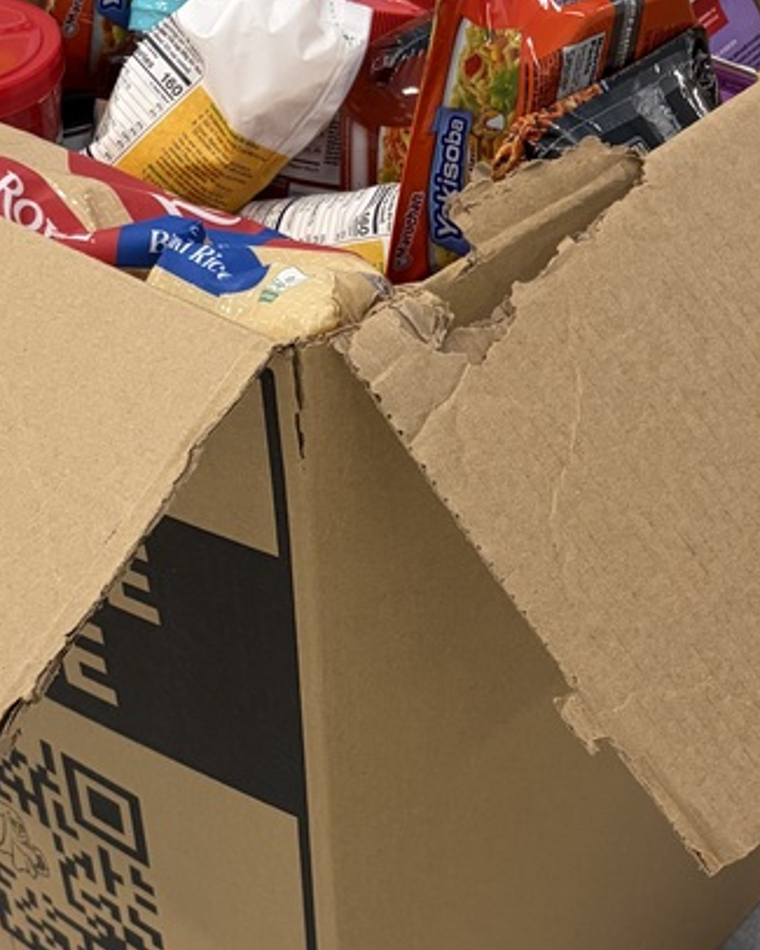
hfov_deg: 23.9
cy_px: 548
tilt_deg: -39.4
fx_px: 1799
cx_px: 365
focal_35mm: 64
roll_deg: +1.4
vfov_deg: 29.5
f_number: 1.6
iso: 160
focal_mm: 5.96
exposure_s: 1/60
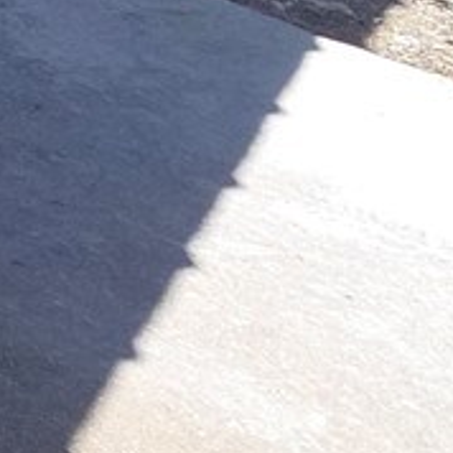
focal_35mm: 103
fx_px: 1525
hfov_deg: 8.6
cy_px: -570
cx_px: -1285
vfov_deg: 13.4
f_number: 2.2
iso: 50
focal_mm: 2.2
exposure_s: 1/1325
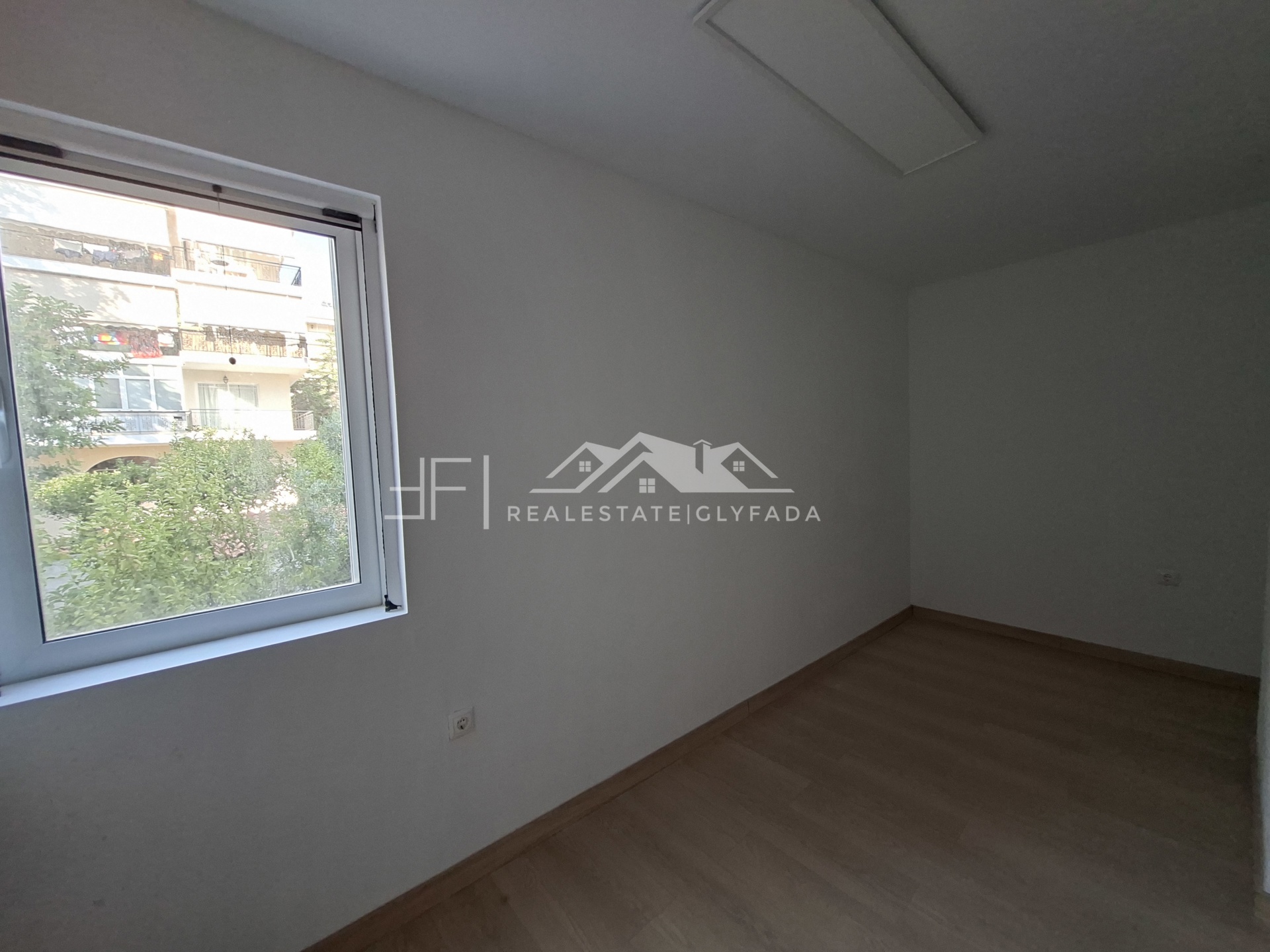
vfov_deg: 89.9
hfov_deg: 106.2
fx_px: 477
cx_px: 635
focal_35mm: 13
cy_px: 476
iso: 40
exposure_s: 1/40
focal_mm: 1.74
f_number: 2.2
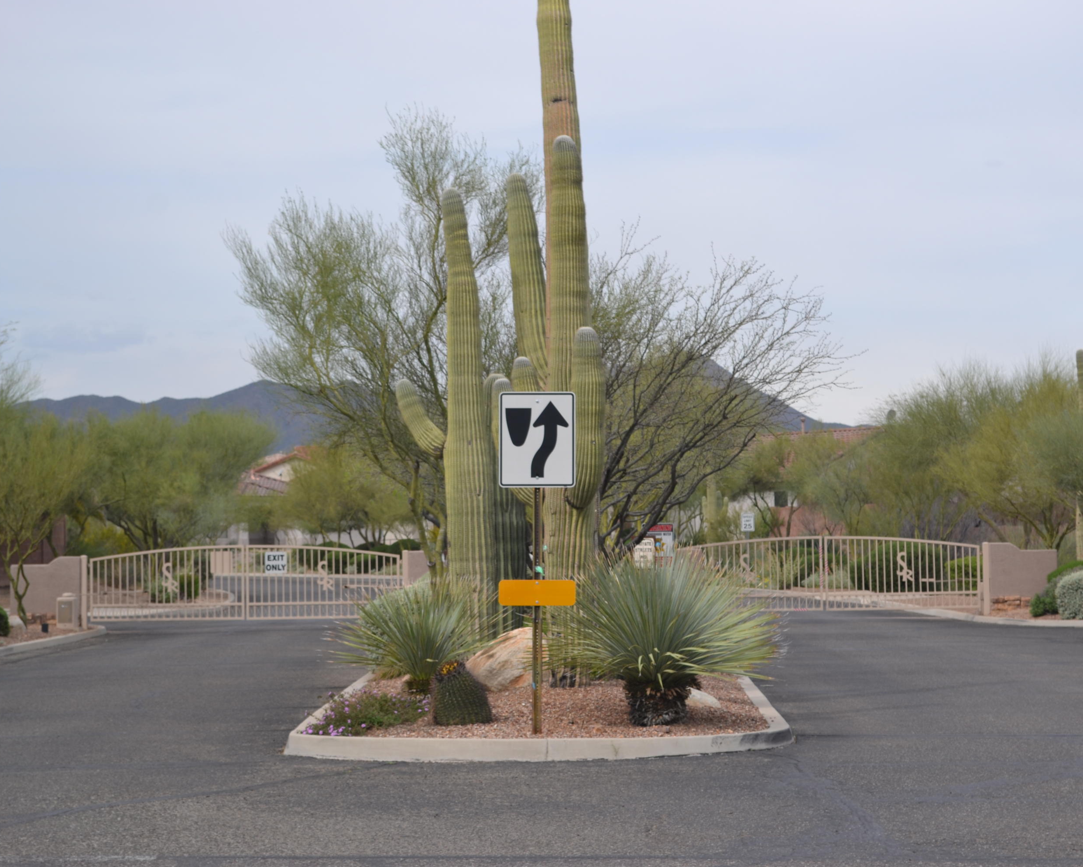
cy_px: 434
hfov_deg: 20.5
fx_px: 2999
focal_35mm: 94
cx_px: 613
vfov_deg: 16.4
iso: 100
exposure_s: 1/250
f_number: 8
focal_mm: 55
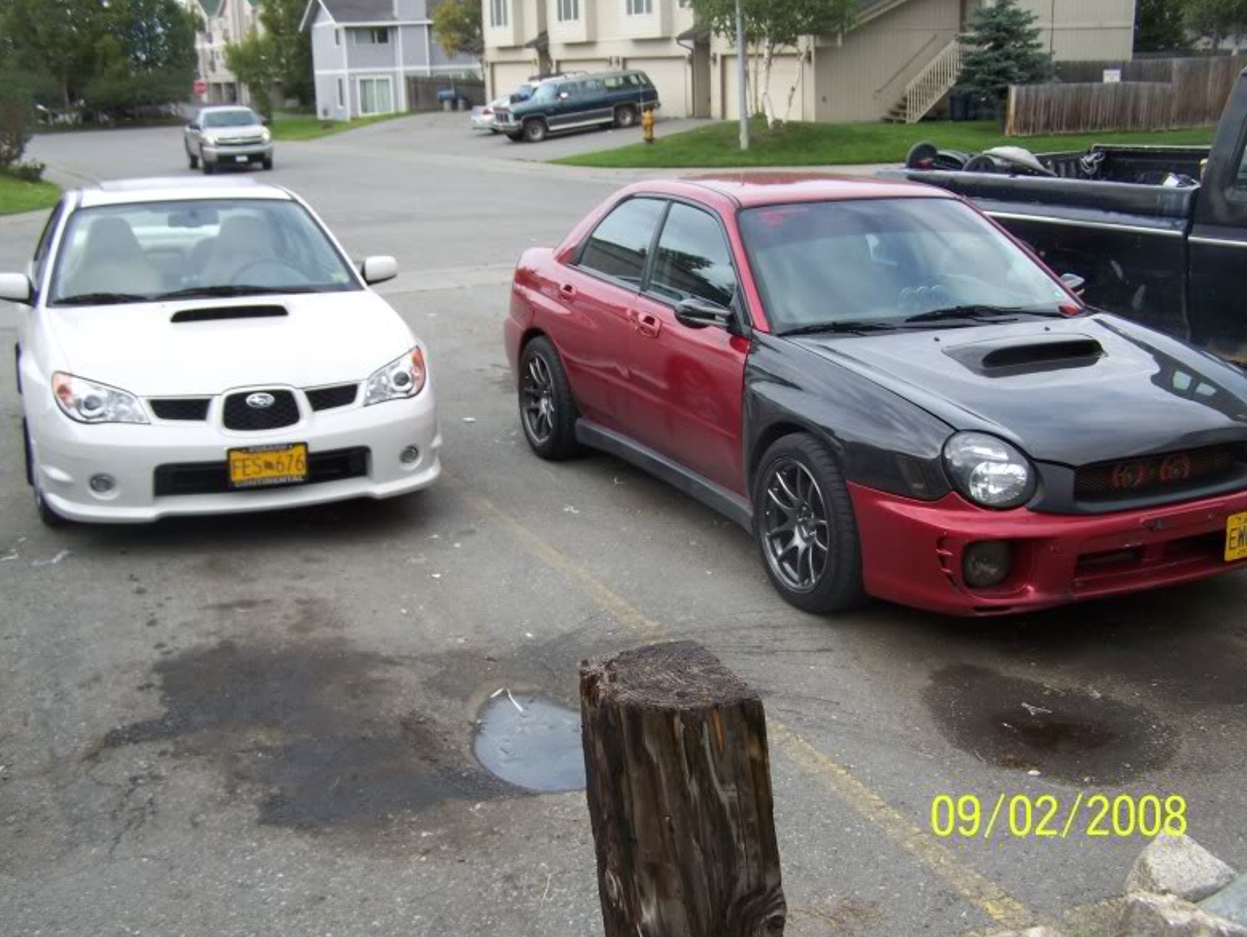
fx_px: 1406
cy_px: 460
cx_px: 616
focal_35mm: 39
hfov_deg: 47.8
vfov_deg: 36.8
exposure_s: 1/320
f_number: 2.8
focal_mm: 6.3
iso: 64
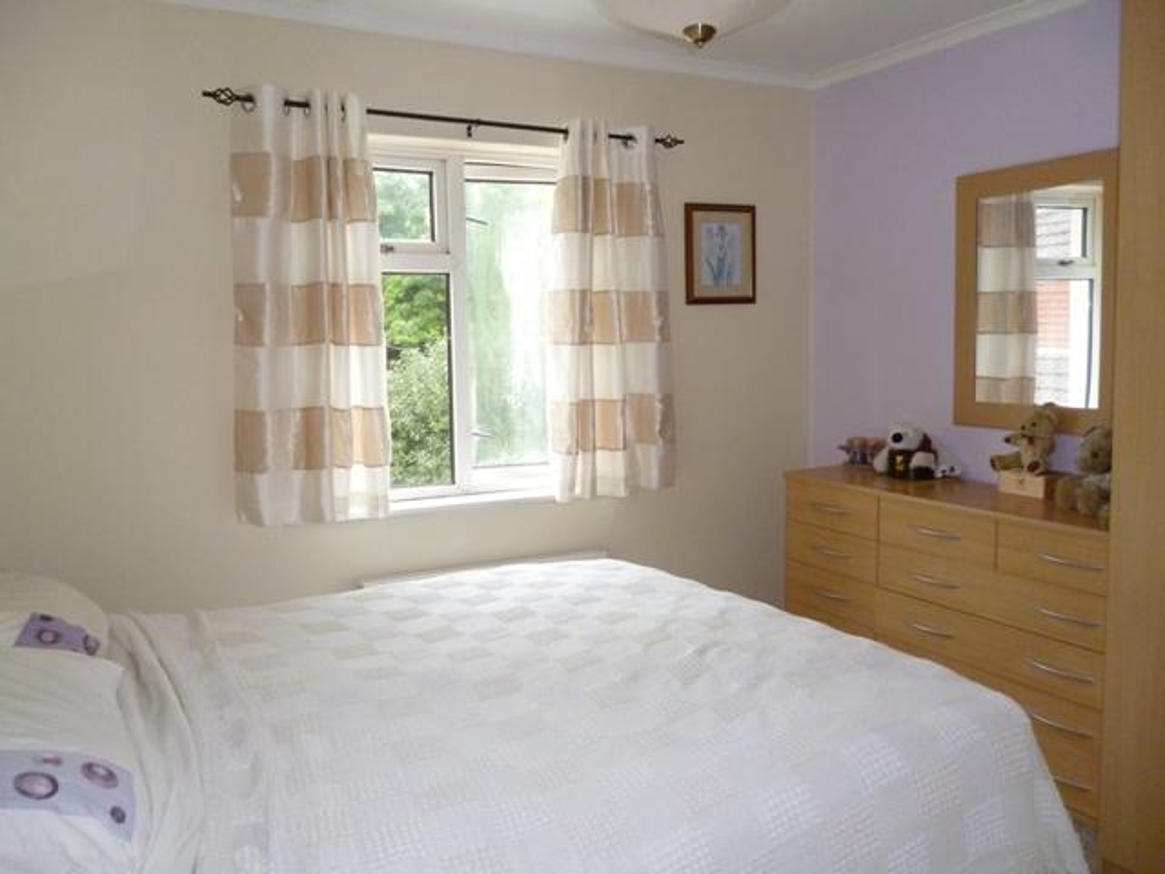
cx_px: 582
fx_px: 942
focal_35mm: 28
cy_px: 437
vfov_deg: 49.7
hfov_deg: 63.4
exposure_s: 1/60
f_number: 3.1
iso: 400
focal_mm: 5
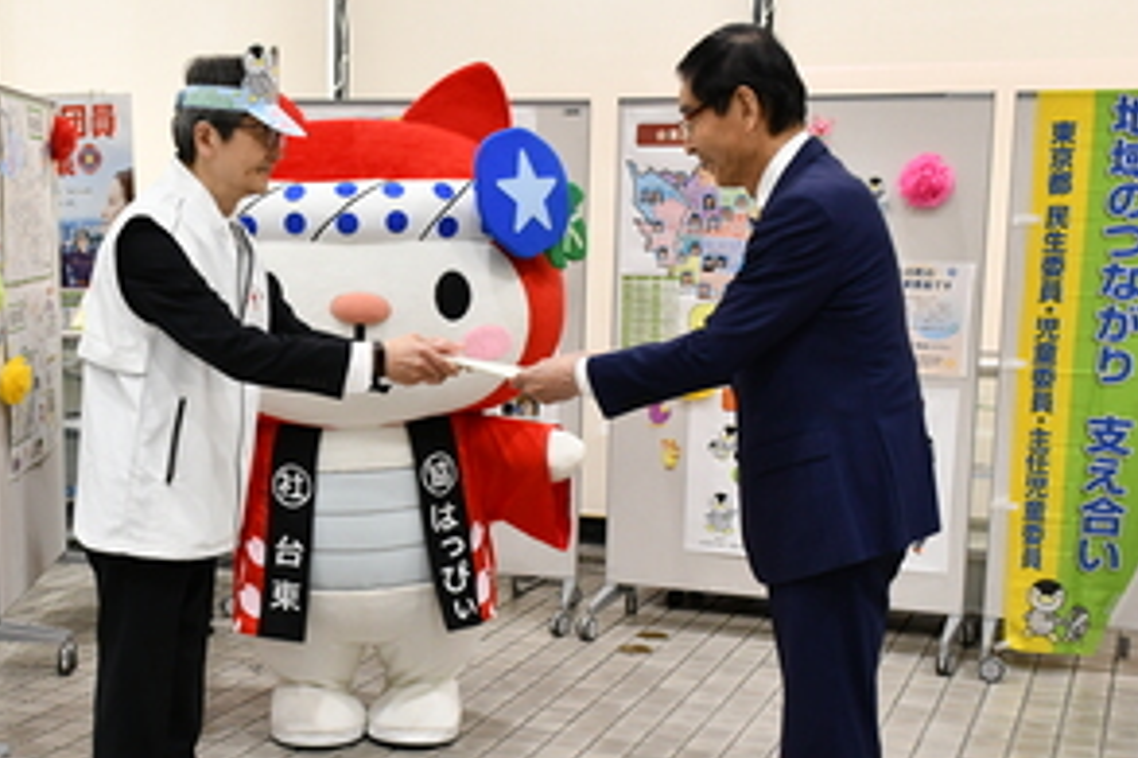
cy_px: 501
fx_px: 1769
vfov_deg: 24.1
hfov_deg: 35.4
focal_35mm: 56
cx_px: 419
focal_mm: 26
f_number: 8
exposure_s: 1/100
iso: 1600
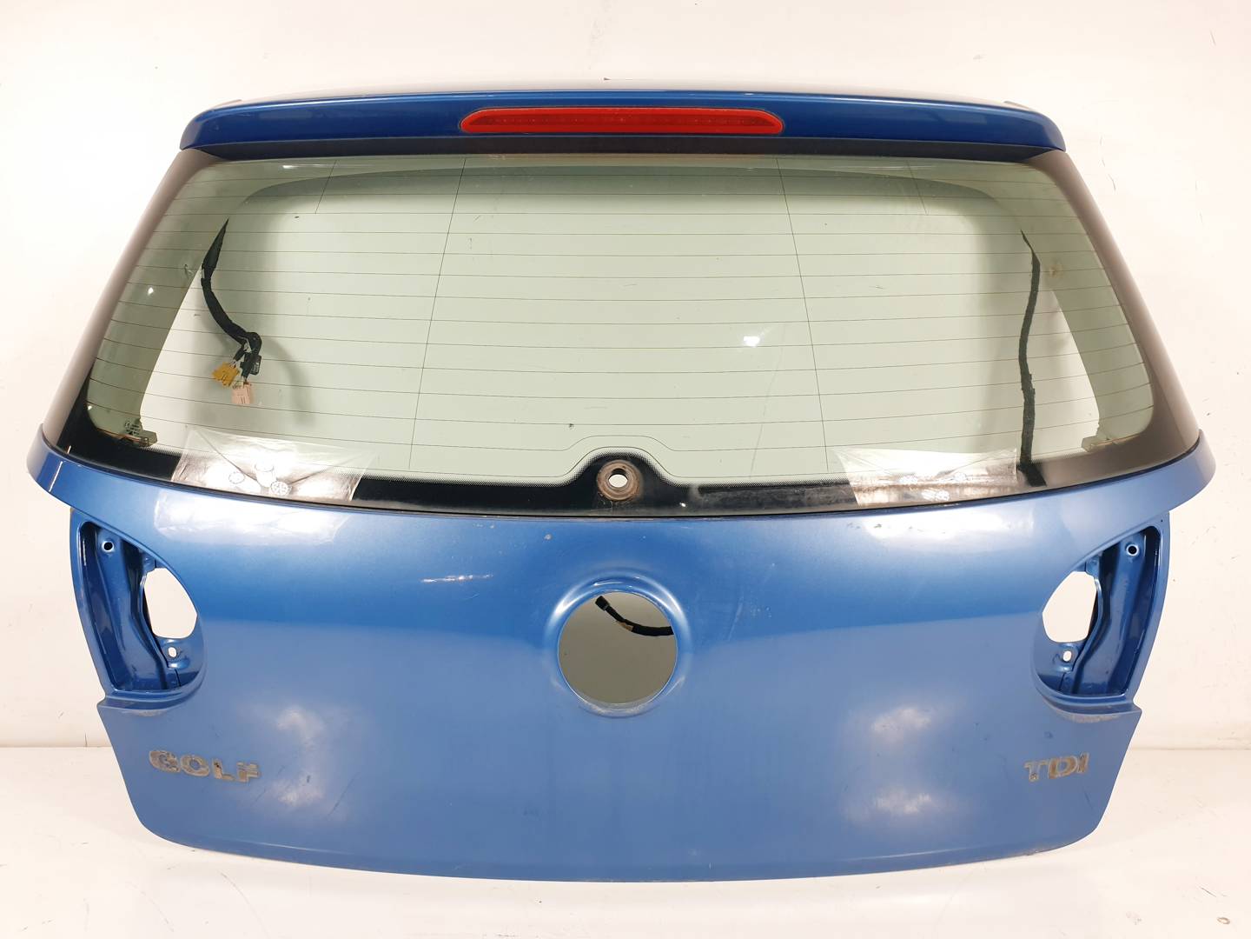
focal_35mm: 26
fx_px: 940
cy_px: 470
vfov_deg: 53.1
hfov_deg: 67.3
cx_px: 626
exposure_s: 1/100
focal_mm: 4.3
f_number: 2.4
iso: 64
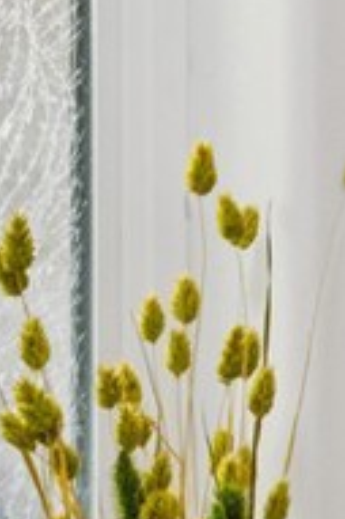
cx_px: 875
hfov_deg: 11.4
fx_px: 1372
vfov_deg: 19.5
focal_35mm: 95
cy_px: -182
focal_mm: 17.8
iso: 100
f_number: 13
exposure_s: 1/1.25
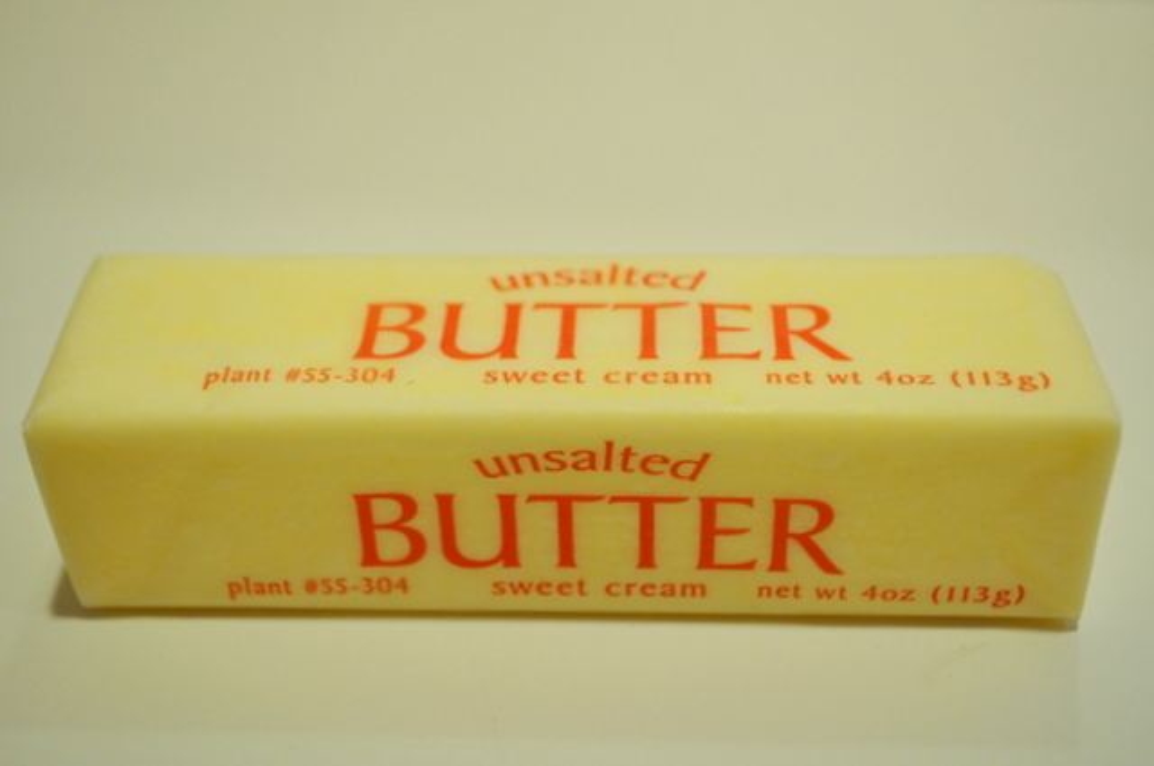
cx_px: 577
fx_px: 1729
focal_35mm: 54
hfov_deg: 36.9
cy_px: 383
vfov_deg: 25.0
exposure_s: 1/60
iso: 800
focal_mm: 36
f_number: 5
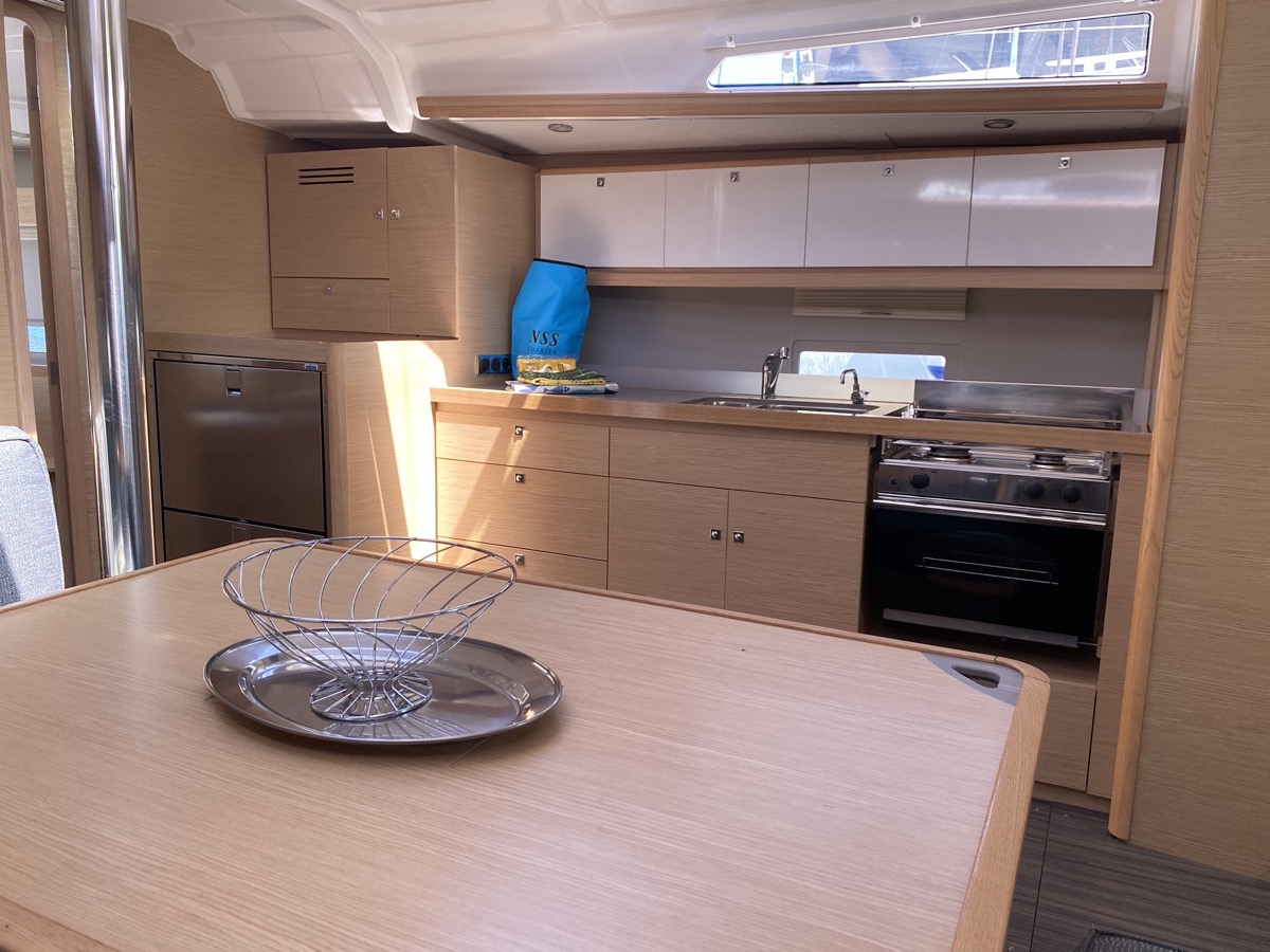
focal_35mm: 26
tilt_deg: -10.1
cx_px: 635
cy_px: 476
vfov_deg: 53.1
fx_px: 954
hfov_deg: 67.3
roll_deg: -1.9
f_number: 1.8
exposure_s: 1/121
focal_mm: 4.25
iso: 100
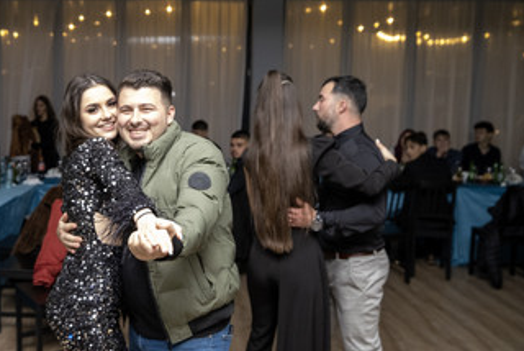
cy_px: 163
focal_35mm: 40
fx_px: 583
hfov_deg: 46.8
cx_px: 136
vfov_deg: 33.5
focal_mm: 13
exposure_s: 1/80
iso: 1600
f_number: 1.4
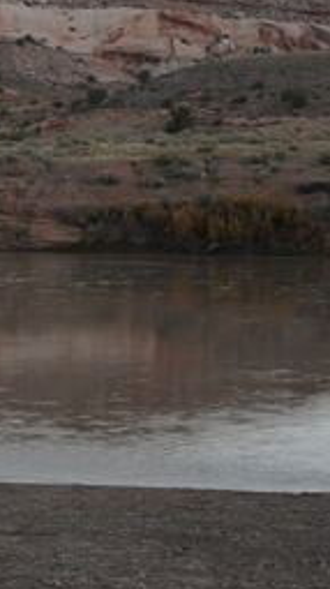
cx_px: -168
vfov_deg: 18.6
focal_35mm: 115
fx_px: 1793
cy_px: 291
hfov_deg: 10.2
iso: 200
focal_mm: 35
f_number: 5.6
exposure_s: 1/60
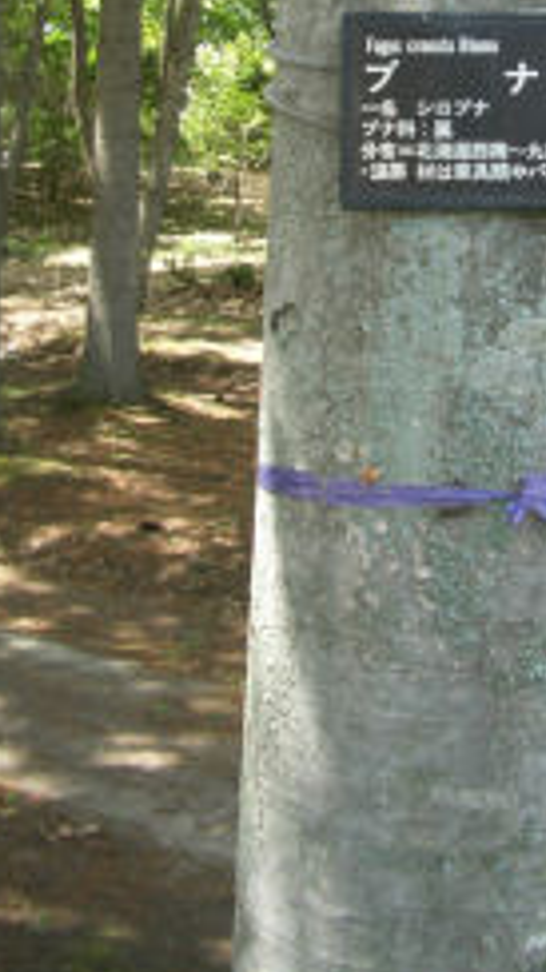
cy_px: 183
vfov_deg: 31.0
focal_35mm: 66
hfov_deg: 18.1
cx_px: 448
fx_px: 1701
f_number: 2.6
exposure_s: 1/200
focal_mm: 5.8
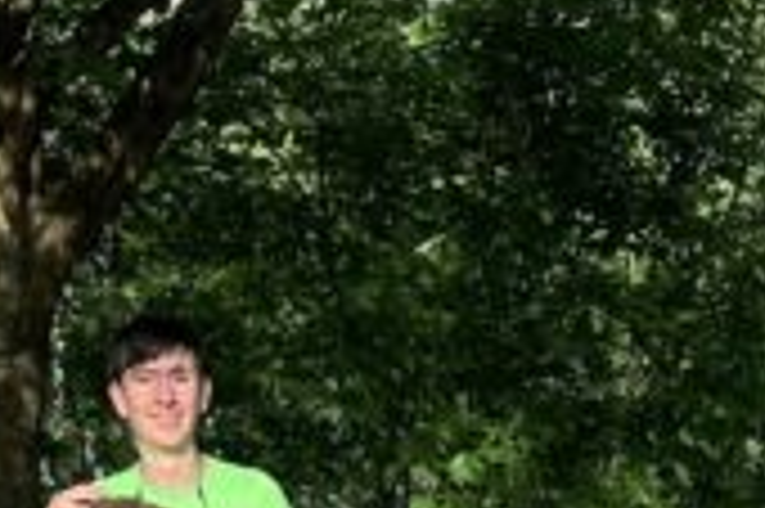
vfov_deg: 14.1
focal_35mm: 88
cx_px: 342
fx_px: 1868
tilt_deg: -12.9
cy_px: 854
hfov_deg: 23.1
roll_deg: -1.7
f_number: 1.78
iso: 80
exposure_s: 1/594
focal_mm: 6.86
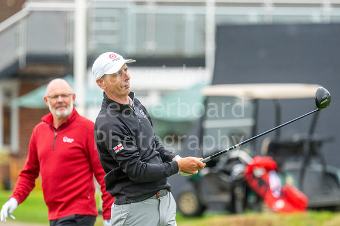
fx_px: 4247
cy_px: 113
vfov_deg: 3.1
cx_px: 170
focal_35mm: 450
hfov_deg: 4.6
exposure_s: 1/1000
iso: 800
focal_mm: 300
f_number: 4
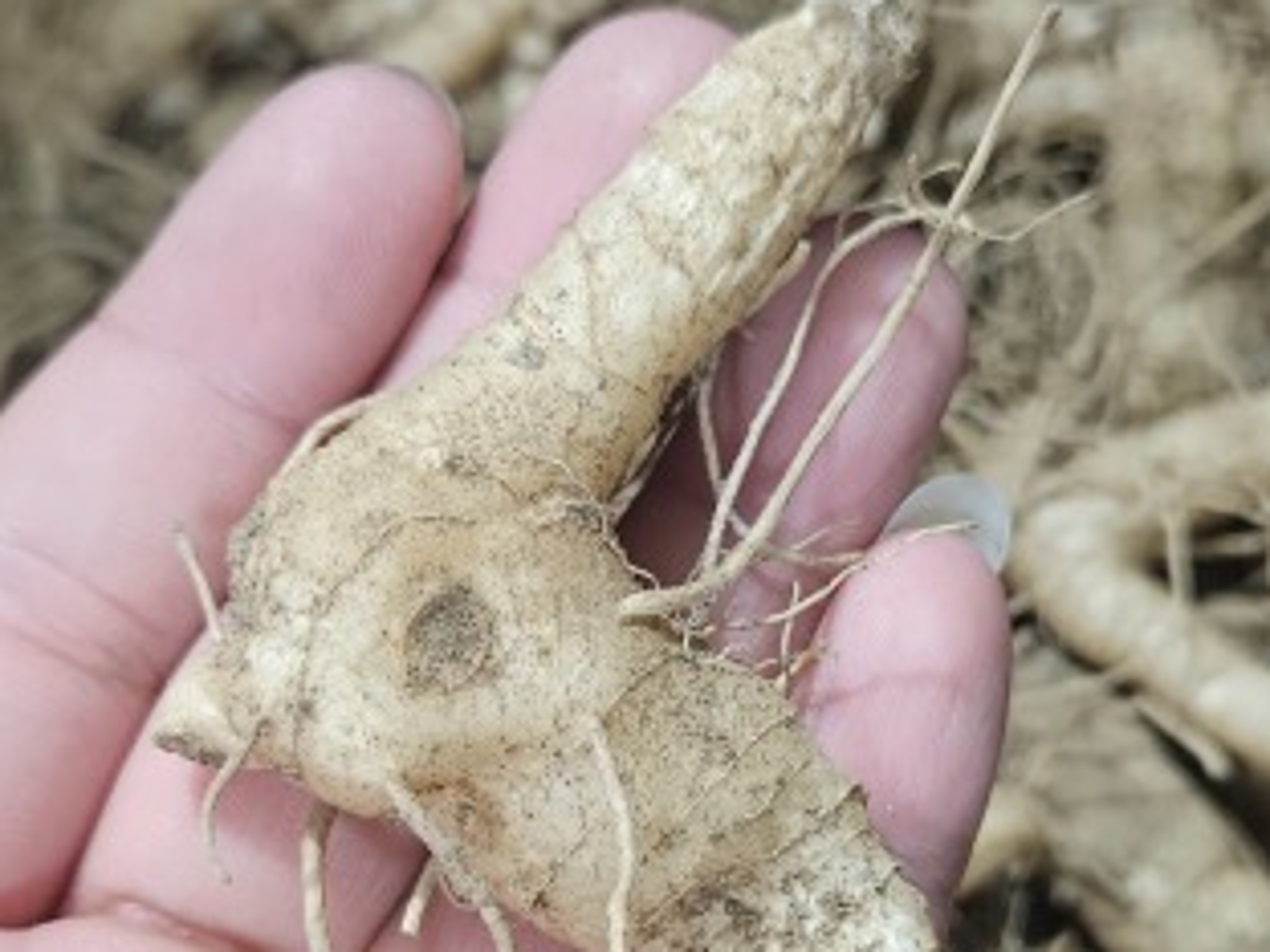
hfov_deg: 32.7
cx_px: 672
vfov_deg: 24.6
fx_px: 2165
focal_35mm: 59
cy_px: 663
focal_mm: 5.4
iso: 640
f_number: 1.8
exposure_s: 1/50
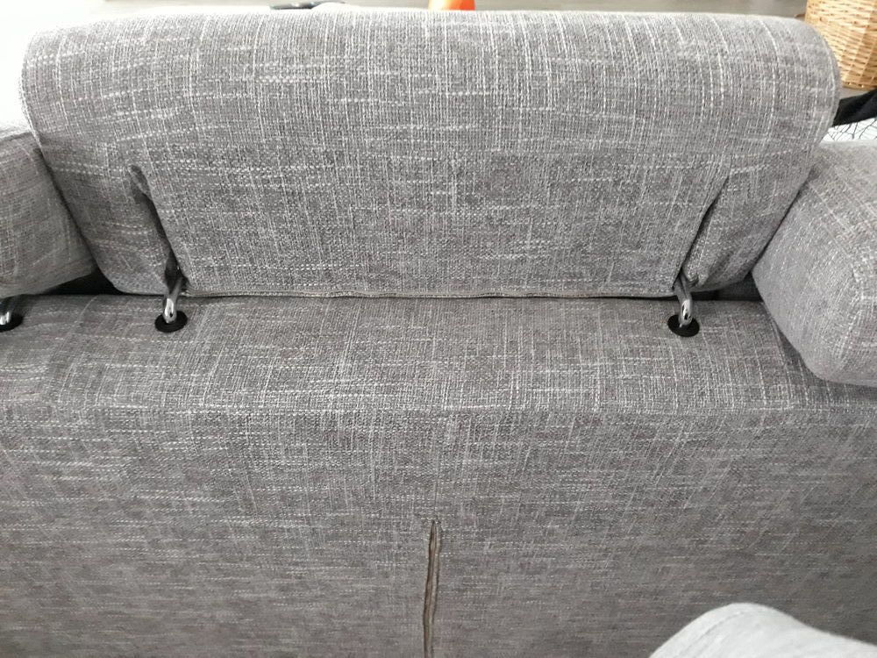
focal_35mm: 27
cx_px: 438
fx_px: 684
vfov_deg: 51.4
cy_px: 329
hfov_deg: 65.3
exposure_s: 1/25
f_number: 1.7
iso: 640
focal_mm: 3.71
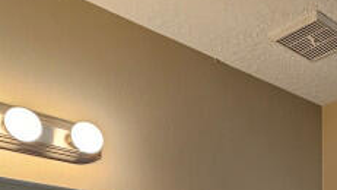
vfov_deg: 17.8
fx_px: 438
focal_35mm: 49
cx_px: 373
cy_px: 370
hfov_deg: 35.7
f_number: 2.2
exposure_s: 1/60
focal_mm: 2.2
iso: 80
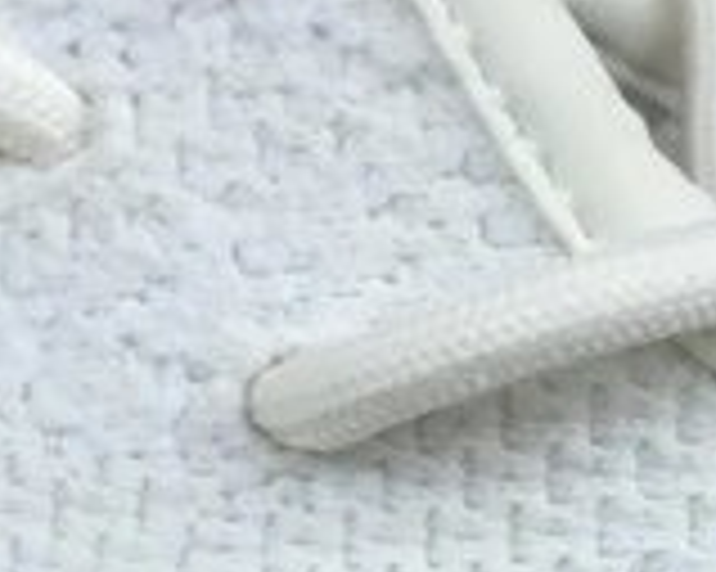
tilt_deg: -20.8
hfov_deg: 11.3
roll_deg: -0.7
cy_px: 678
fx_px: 3621
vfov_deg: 8.9
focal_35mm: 171
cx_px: 509
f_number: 2.4
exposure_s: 1/1116
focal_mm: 3.3
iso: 25
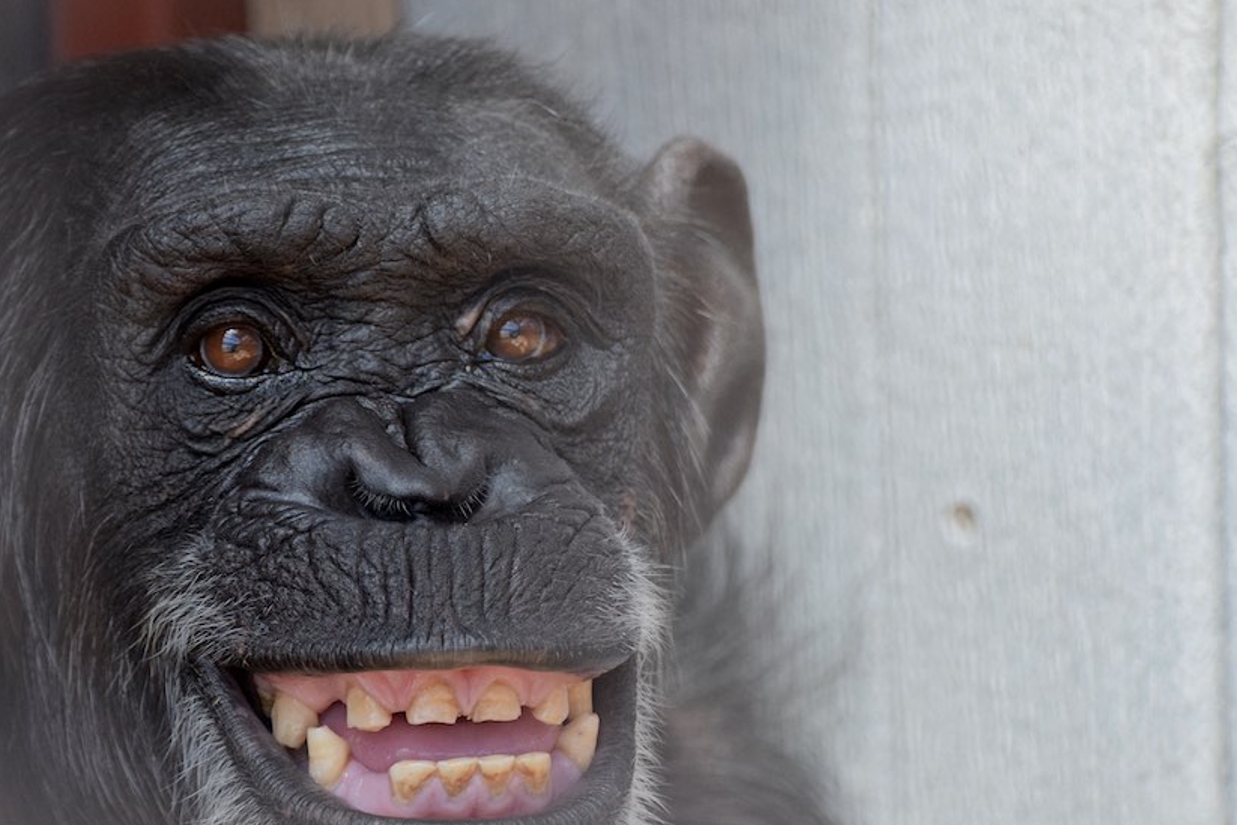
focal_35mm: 327
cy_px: 533
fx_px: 11226
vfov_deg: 4.2
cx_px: 603
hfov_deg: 6.3
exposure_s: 1/1000
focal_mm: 165
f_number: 5
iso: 1600
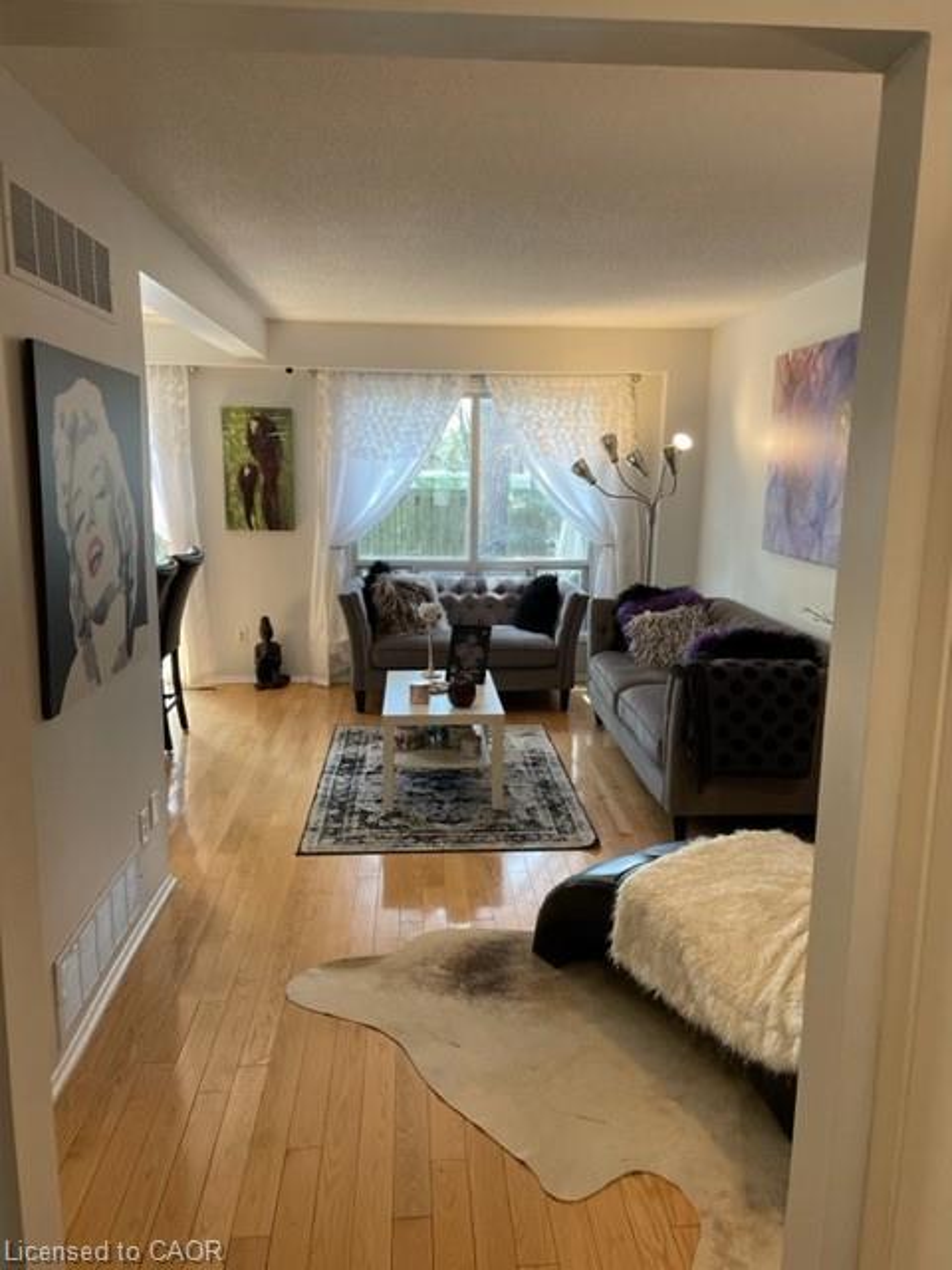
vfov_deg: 67.3
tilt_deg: -8.8
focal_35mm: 26
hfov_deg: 53.1
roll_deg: -1.2
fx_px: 953
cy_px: 635
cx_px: 476
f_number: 1.6
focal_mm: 4.2
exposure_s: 1/120
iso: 80
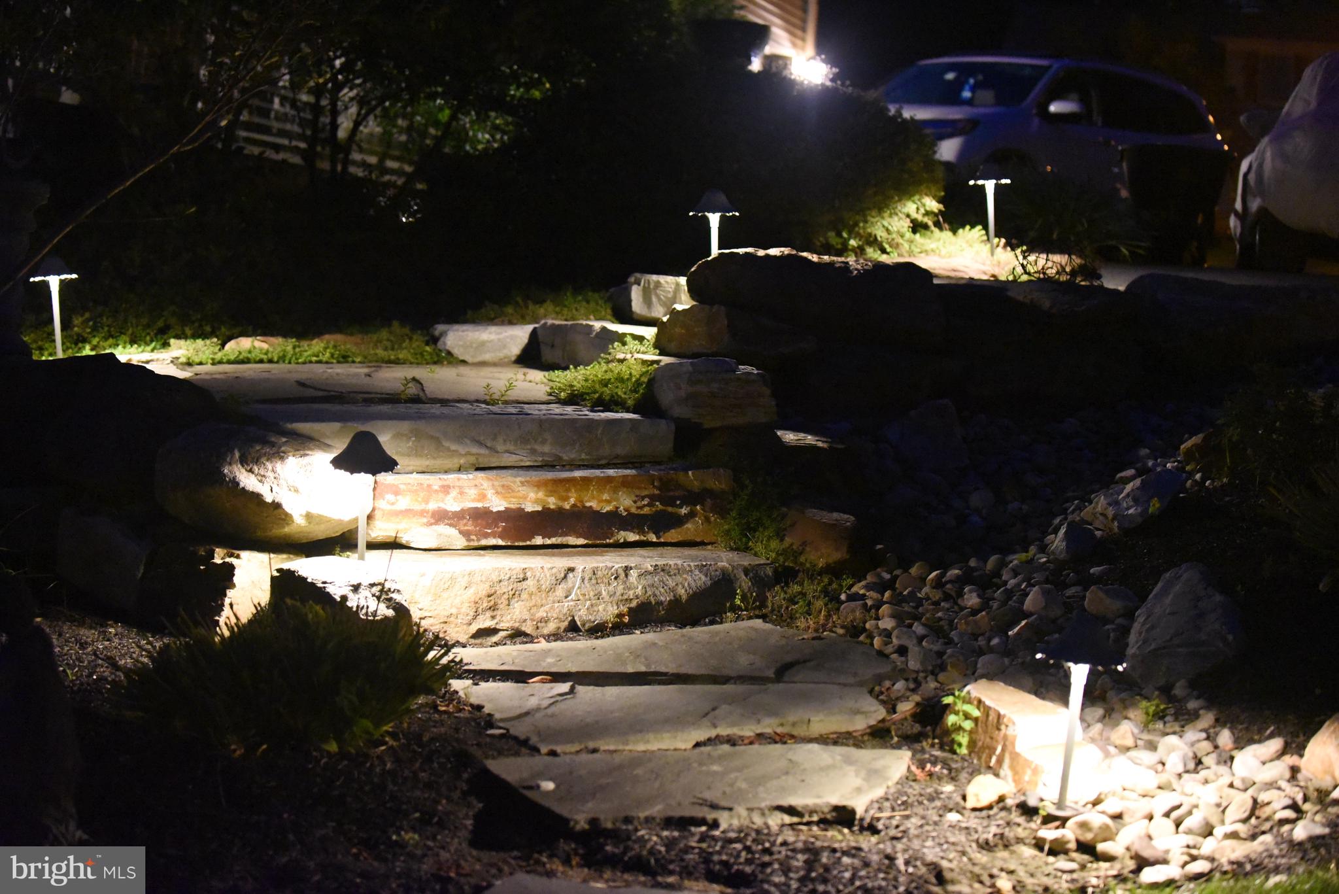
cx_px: 670
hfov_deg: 28.8
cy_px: 447
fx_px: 2604
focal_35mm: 70
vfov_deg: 19.5
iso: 12800
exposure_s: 1/40
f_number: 2.8
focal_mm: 70
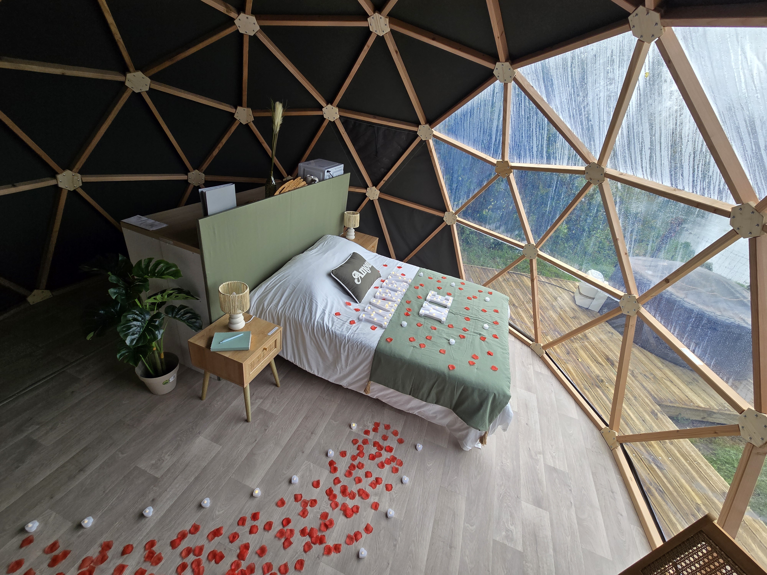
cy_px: 288
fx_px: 288
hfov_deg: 106.2
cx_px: 384
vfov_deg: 89.9
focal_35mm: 13
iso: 50
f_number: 2.2
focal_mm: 2.2
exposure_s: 1/353
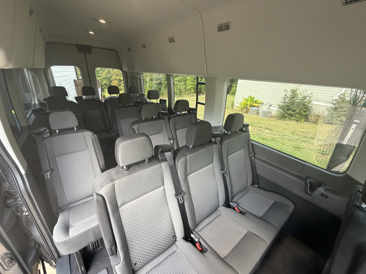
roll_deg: -1.9
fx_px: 148
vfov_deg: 85.7
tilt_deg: -22.8
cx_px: 183
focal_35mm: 14
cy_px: 137
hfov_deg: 102.1
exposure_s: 1/121
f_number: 2.2
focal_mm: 2.22
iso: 320
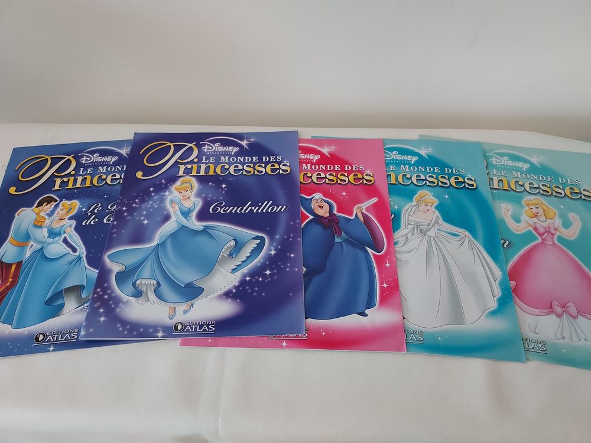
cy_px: 222
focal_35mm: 24
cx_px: 296
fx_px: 410
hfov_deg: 71.6
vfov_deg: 56.8
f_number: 1.8
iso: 400
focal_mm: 4.6
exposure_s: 1/33
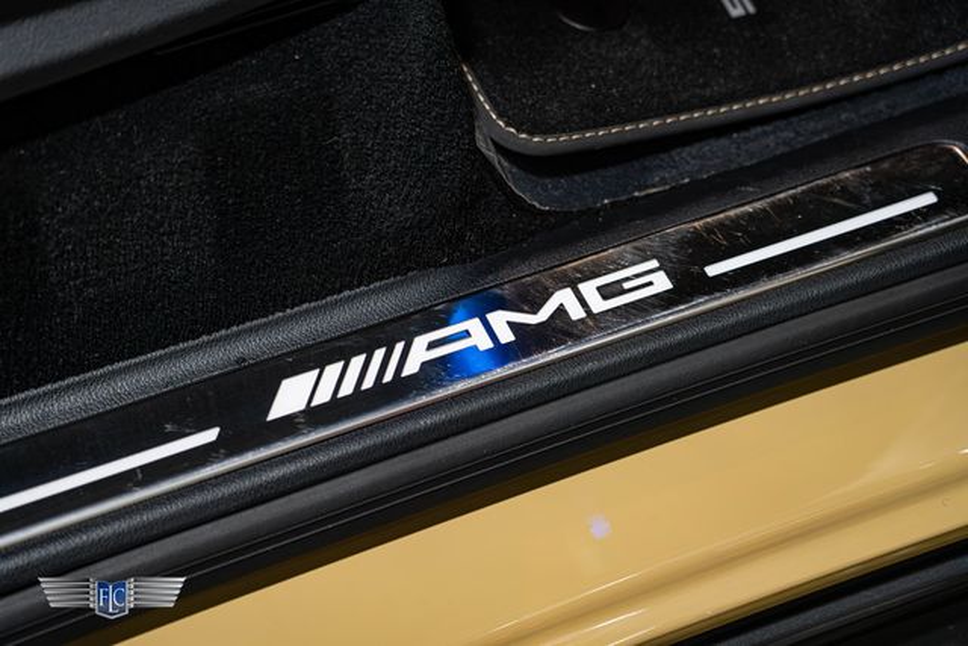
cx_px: 484
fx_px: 2609
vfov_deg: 14.1
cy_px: 323
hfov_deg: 21.0
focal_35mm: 97
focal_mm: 97
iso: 1600
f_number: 4
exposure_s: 1/100
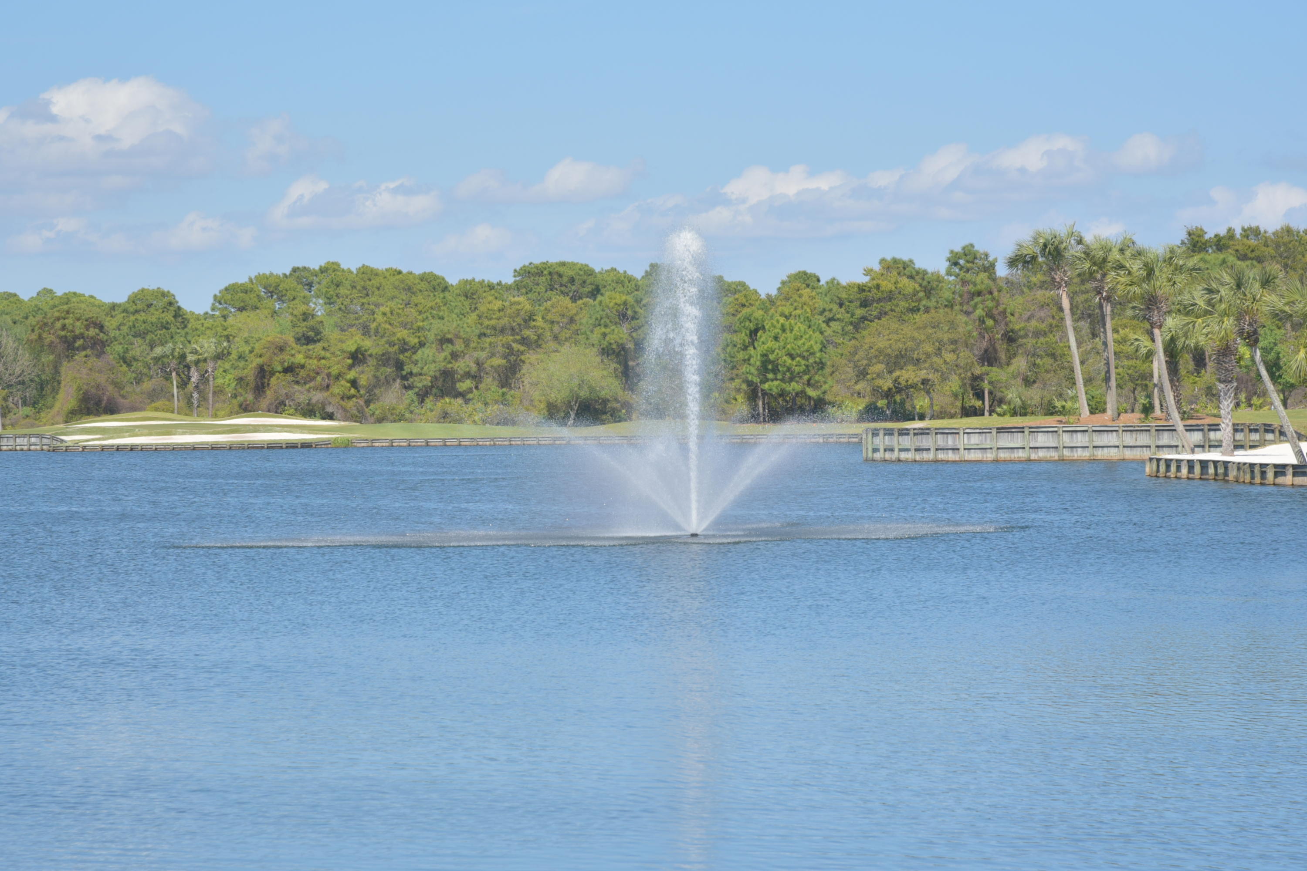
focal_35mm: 120
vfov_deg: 11.4
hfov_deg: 17.1
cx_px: 654
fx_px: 4356
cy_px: 436
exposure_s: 1/500
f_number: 11
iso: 200
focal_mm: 120
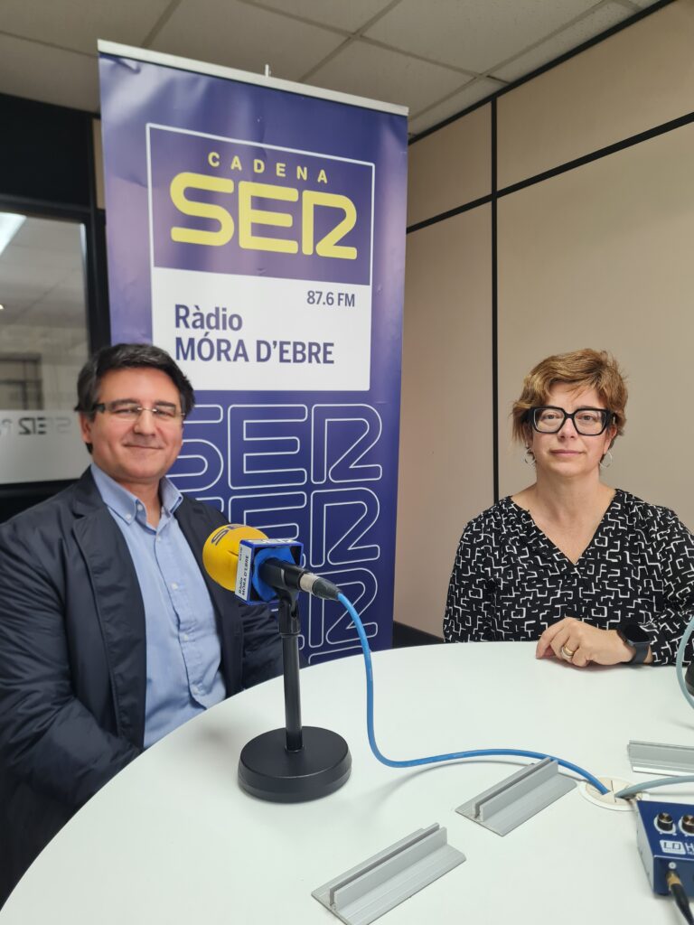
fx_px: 695
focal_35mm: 26
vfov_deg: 67.3
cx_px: 347
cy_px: 462
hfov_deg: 53.1
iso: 125
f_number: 1.8
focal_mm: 5.4
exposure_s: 1/100
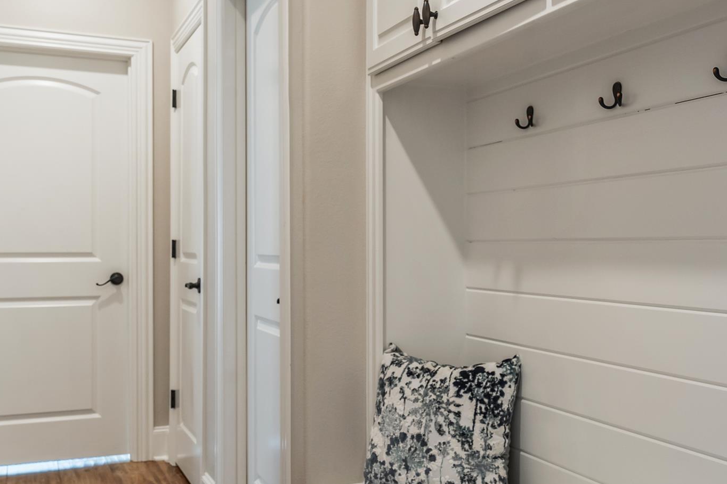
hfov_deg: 44.2
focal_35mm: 44
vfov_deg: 30.5
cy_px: 271
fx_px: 888
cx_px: 448
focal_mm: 24
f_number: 8
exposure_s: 1/13
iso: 800
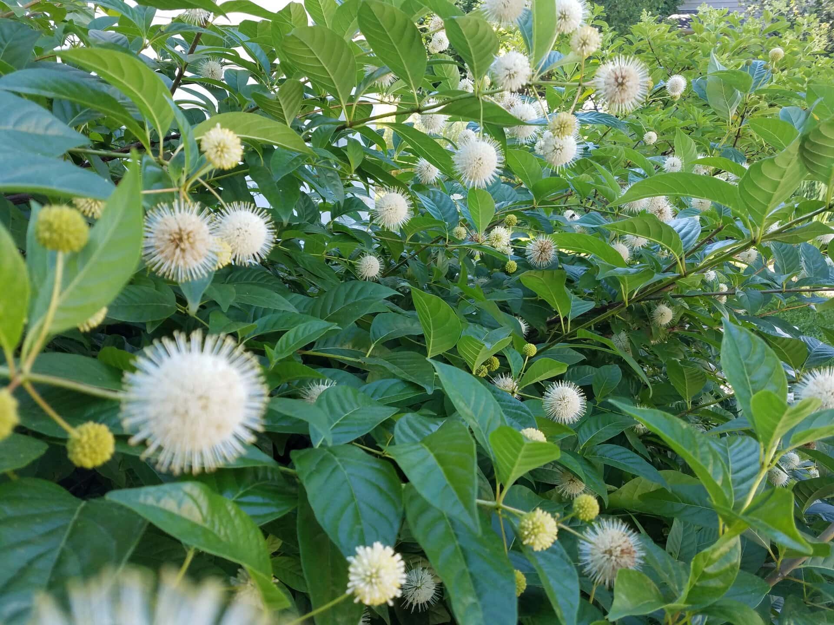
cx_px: 417
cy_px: 312
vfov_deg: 53.1
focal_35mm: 26
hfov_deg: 67.3
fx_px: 626
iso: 50
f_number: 1.7
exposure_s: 1/124
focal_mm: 4.2
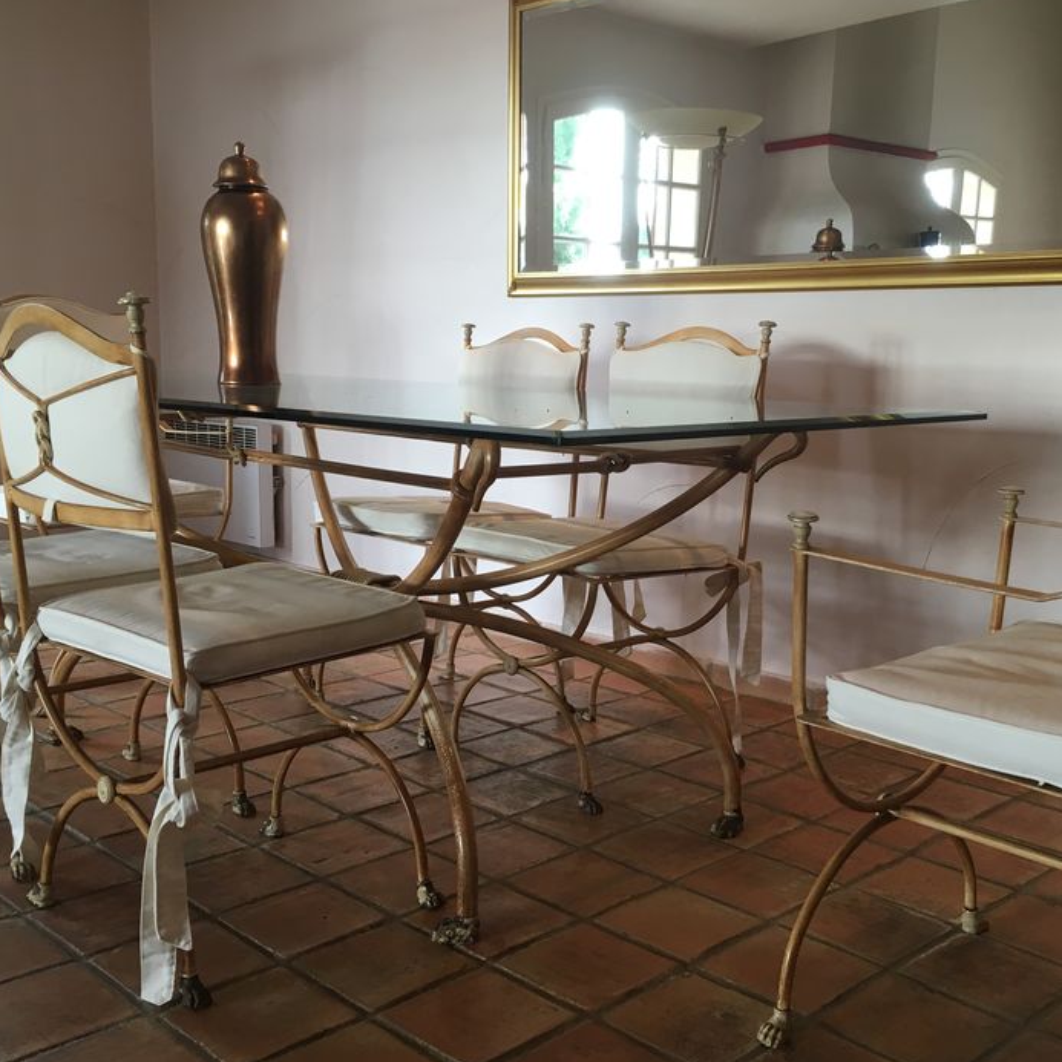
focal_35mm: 37
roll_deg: -0.8
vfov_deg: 44.9
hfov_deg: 44.9
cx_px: 558
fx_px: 1284
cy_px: 538
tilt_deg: -9.2
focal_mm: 4.15
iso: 80
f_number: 2.2
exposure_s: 1/33
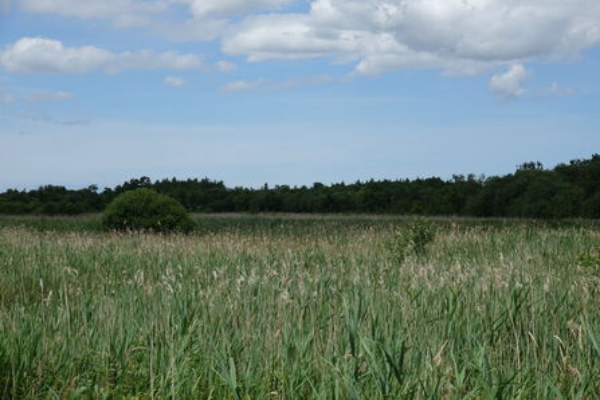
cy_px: 200
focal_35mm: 83
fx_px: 1383
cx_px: 300
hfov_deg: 24.5
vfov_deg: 16.5
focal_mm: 30.5
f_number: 4.5
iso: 100
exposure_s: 1/1000
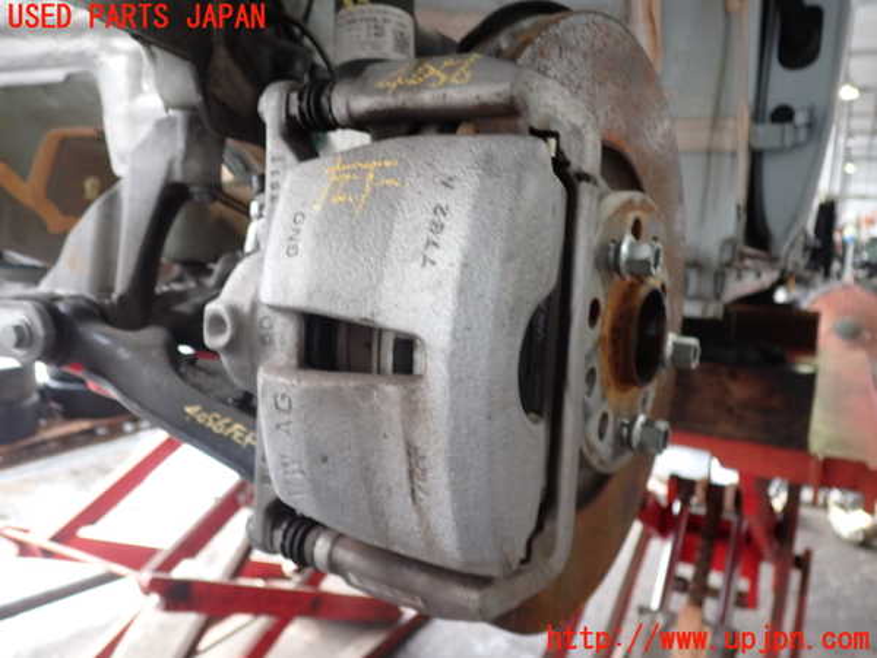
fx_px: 760
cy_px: 329
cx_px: 438
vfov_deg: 46.8
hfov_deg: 60.0
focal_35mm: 30
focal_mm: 5.4
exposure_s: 1/40
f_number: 2.3
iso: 200
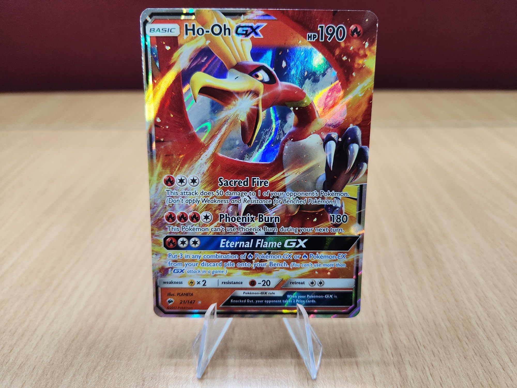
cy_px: 194
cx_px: 258
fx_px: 344
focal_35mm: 23
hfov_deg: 73.9
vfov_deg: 58.9
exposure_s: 1/120
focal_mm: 5.4
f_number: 1.8
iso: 640
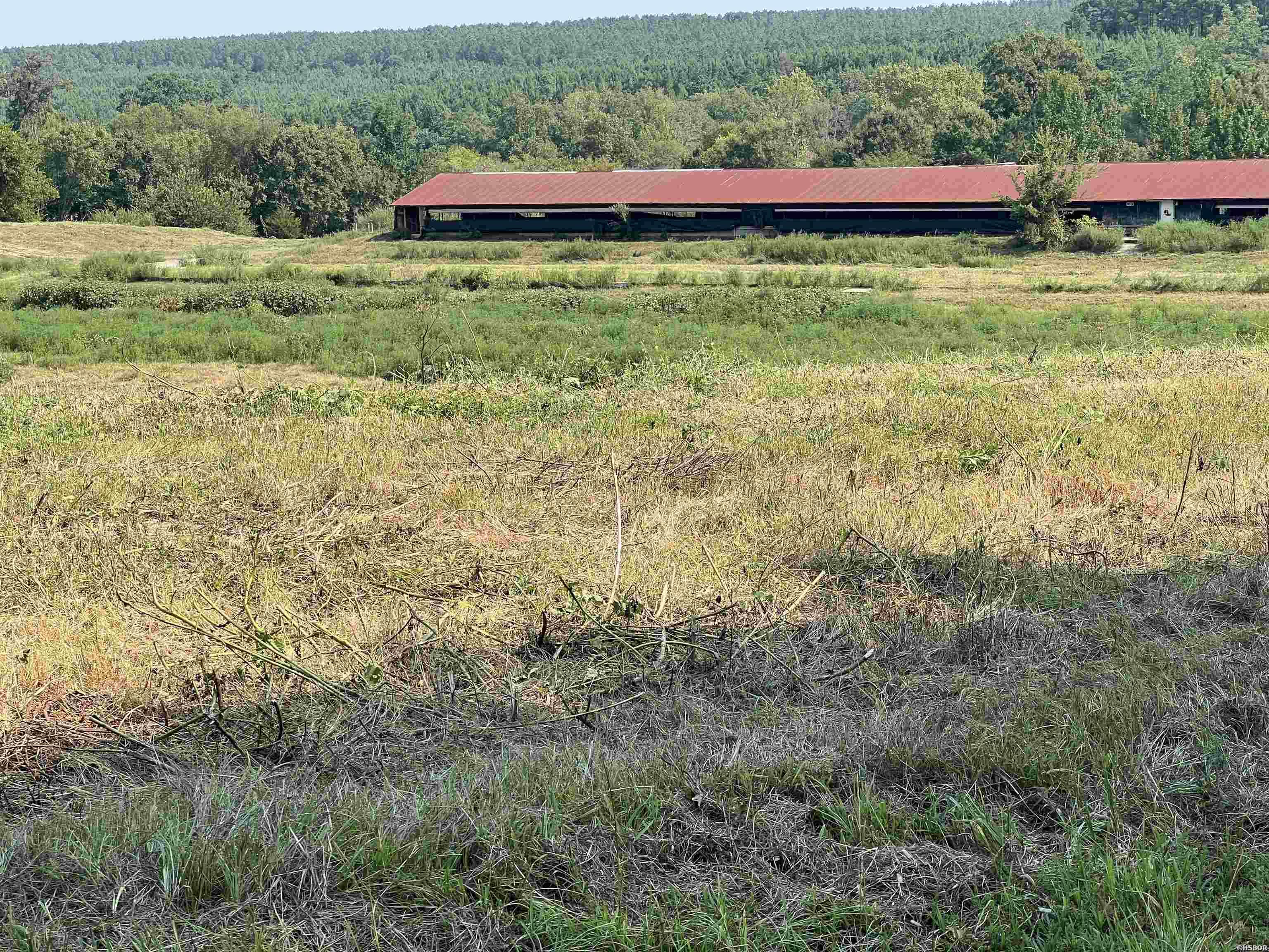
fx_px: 2823
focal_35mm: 77
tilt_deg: -7.8
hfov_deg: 25.3
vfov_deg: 19.1
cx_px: 634
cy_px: 476
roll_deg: +2.3
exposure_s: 1/330
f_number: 2.8
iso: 32
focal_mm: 9
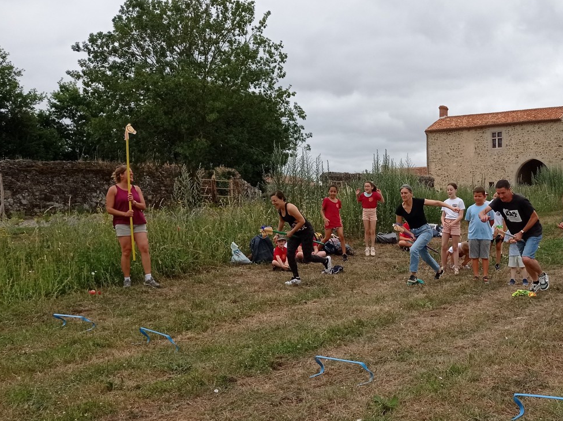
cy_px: 265
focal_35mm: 46
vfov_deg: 31.3
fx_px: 747
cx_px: 419
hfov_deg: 40.2
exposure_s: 1/2283
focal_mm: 4.74
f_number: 1.79
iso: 101
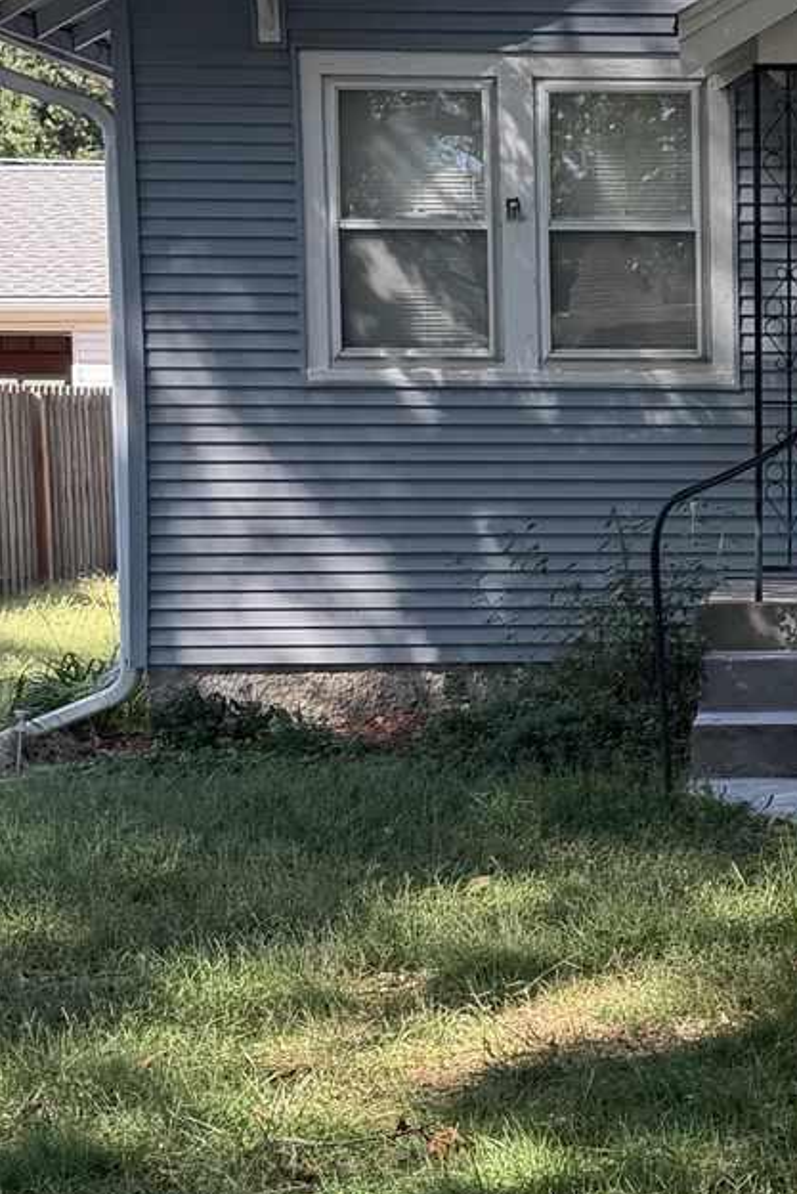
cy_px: 609
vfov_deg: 22.1
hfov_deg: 14.3
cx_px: 1038
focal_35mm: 92
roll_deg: +0.0
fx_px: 3053
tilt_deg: -4.5
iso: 100
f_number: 1.78
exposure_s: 1/683
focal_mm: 6.76
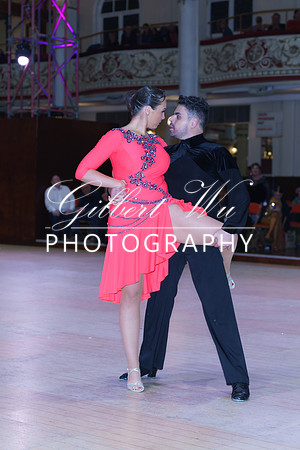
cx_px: 153
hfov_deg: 18.6
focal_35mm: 73
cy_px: 225
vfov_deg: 27.5
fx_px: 918
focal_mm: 49
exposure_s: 1/200
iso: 400
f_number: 2.8
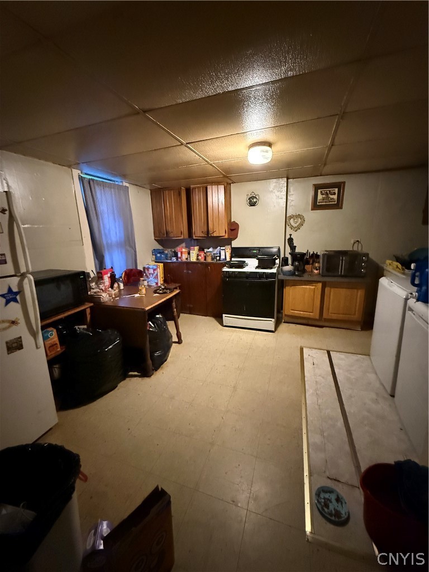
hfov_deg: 85.7
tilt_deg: -12.9
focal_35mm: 14
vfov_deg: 102.1
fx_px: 231
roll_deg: +3.2
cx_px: 214
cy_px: 286
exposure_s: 1/40
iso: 1600
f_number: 2.2
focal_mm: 2.22
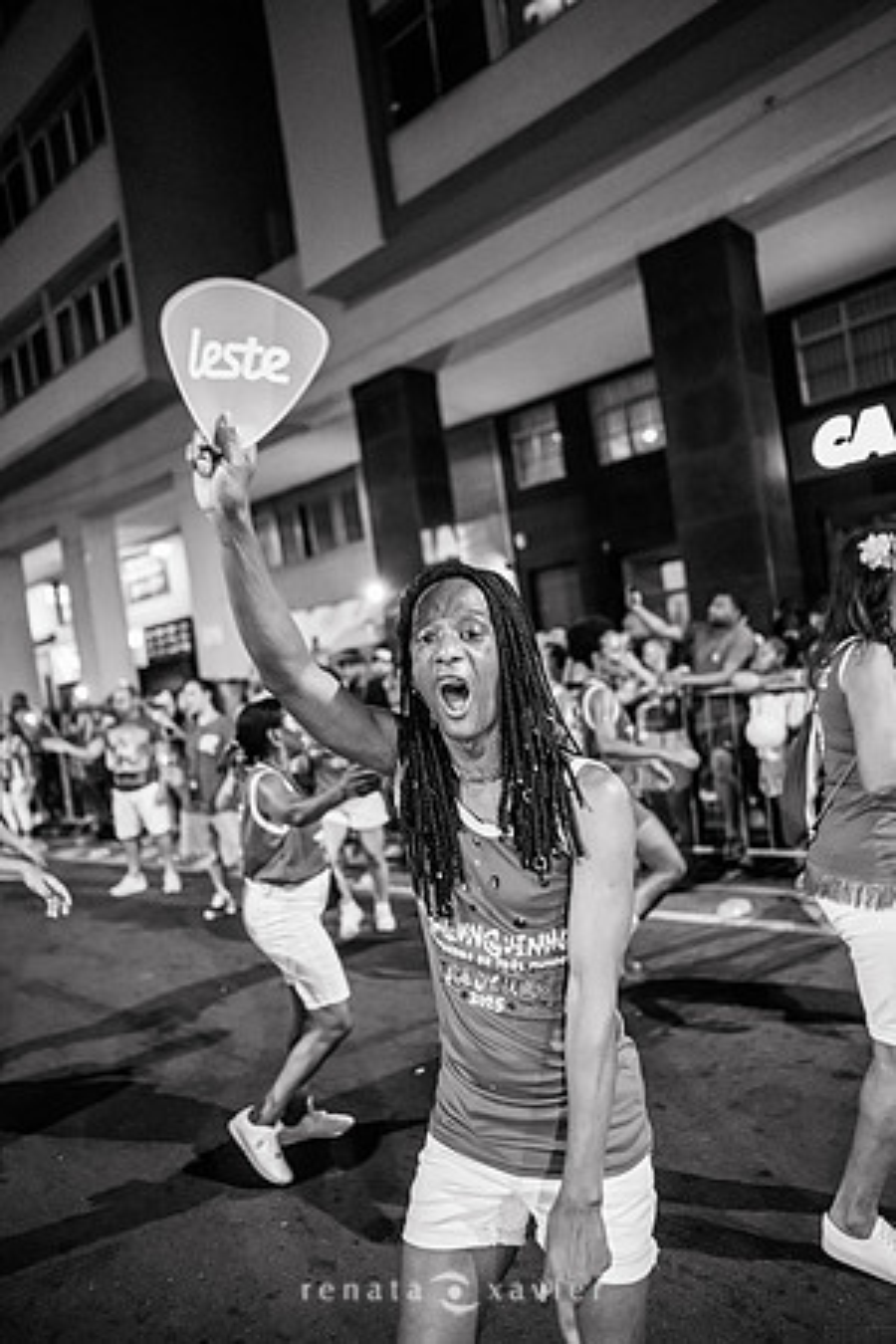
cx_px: 448
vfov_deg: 73.7
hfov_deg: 53.1
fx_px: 896
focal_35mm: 24
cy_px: 672
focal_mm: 24
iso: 5000
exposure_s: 1/200
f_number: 1.8
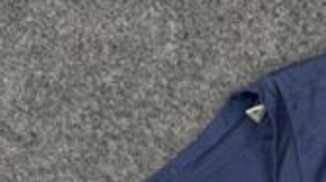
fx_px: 717
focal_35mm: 83
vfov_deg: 12.5
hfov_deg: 24.3
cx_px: 336
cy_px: 384
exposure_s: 1/100
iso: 80
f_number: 1.78
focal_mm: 6.76
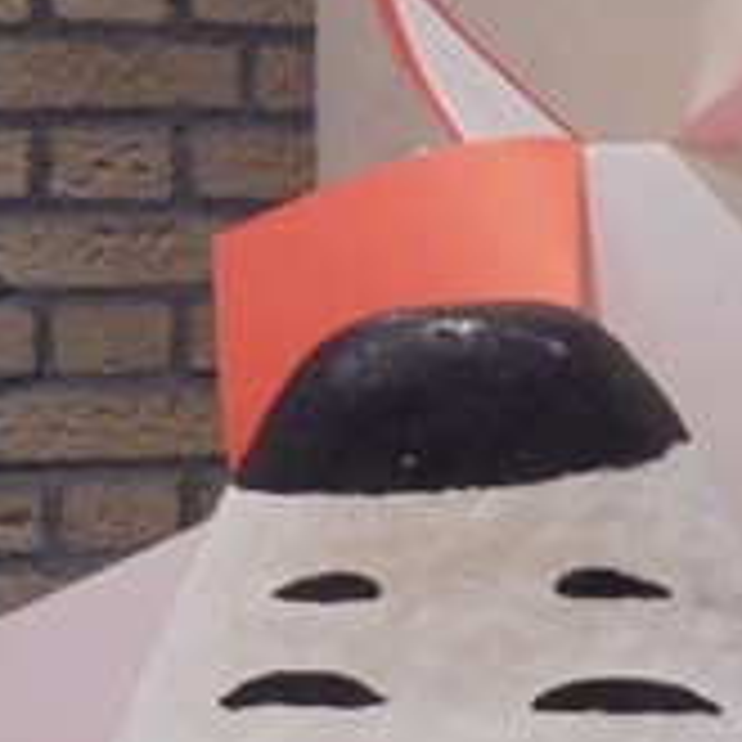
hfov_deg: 16.1
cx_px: 1075
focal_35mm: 100
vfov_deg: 17.4
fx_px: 2425
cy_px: 369
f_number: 3.5
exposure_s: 1/40
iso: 500
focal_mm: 4.6
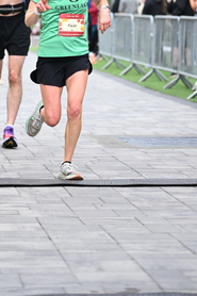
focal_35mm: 184
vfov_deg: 11.1
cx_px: 38
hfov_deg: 7.4
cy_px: 6
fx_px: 1512
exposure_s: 1/1600
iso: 1000
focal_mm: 93
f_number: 2.8
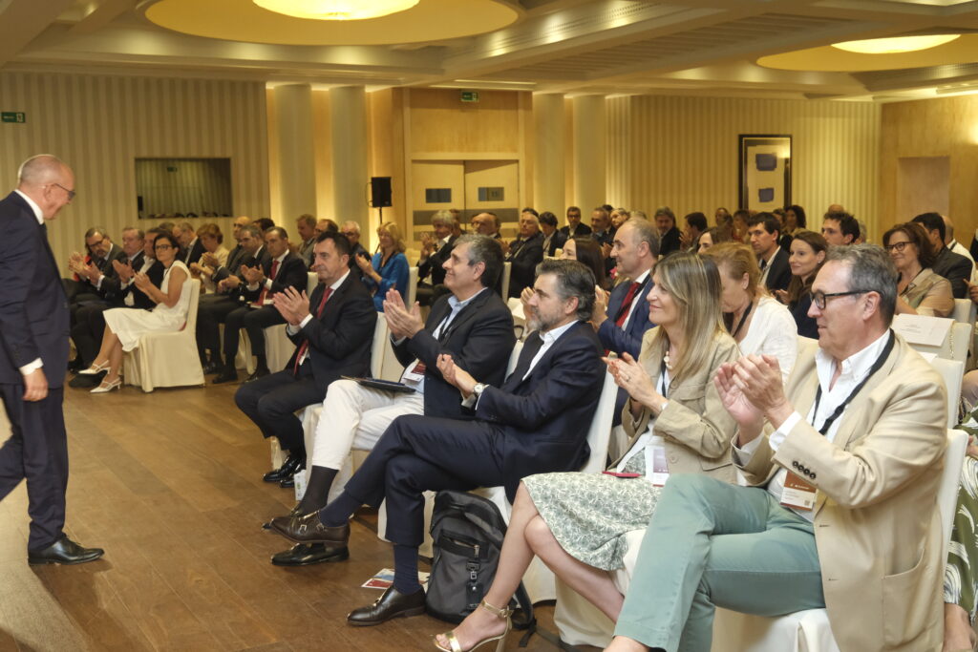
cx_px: 489
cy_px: 326
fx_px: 1087
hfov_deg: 48.5
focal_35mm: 40
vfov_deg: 33.4
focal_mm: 26.6
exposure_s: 1/100
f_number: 4
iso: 4000
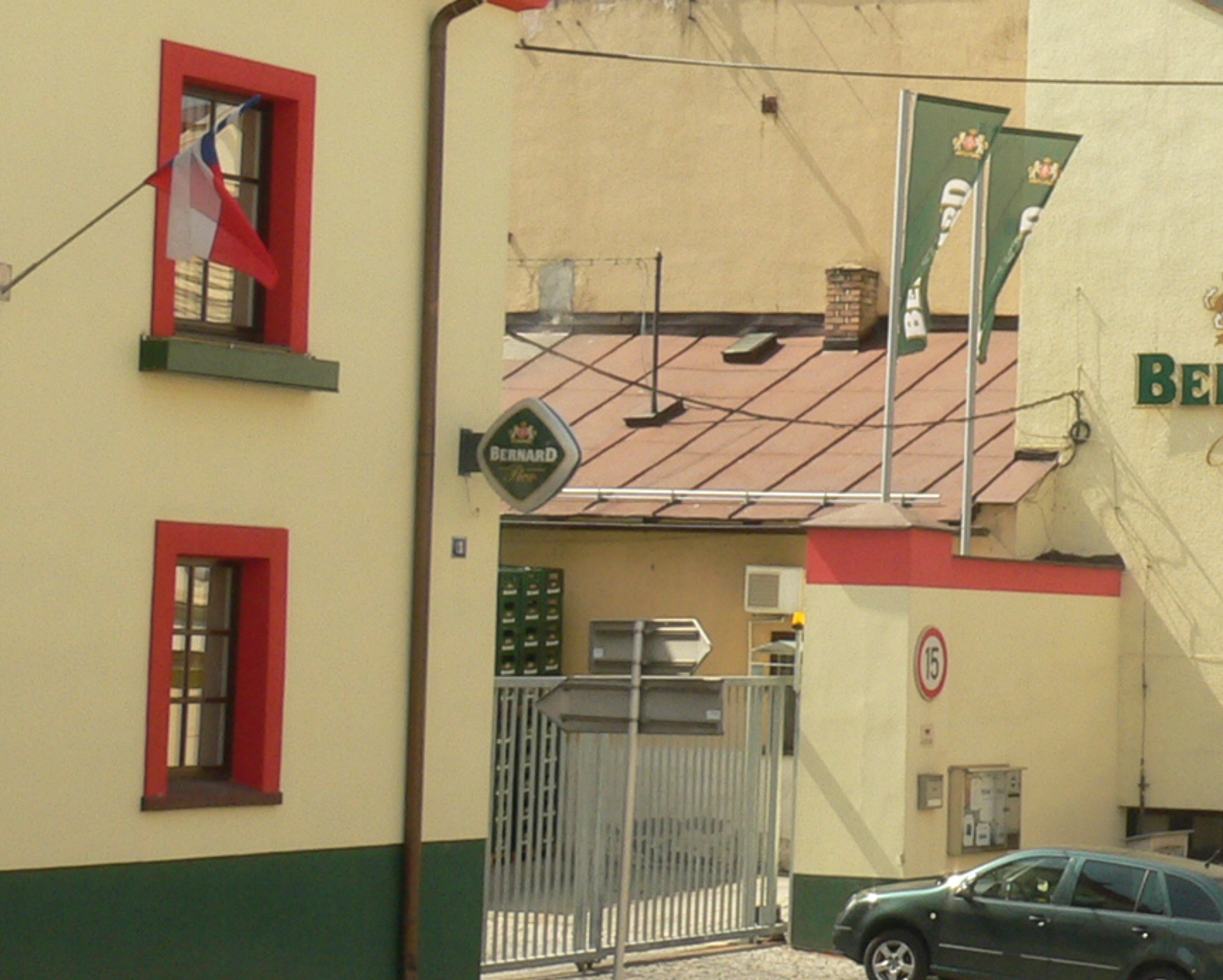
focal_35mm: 111
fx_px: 4020
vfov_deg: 13.9
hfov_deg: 16.9
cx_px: 1256
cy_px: 282
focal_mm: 7.9
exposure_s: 1/160
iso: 100
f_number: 8
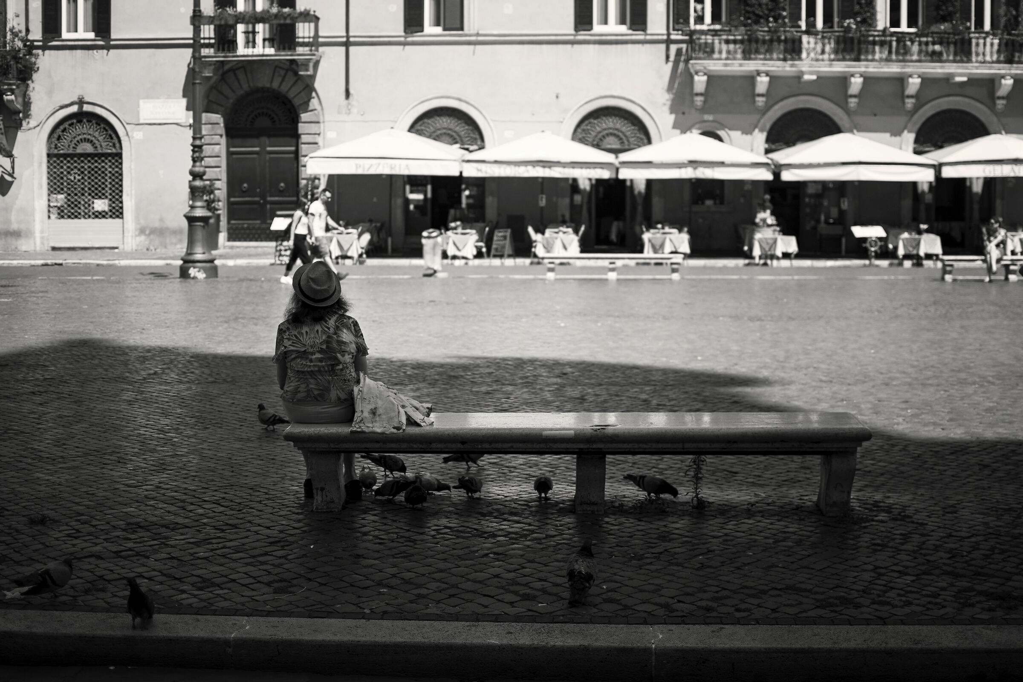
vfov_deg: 25.8
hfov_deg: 37.9
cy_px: 341
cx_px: 512
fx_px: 1492
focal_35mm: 52
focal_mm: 35
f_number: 1.8
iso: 100
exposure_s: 1/5000
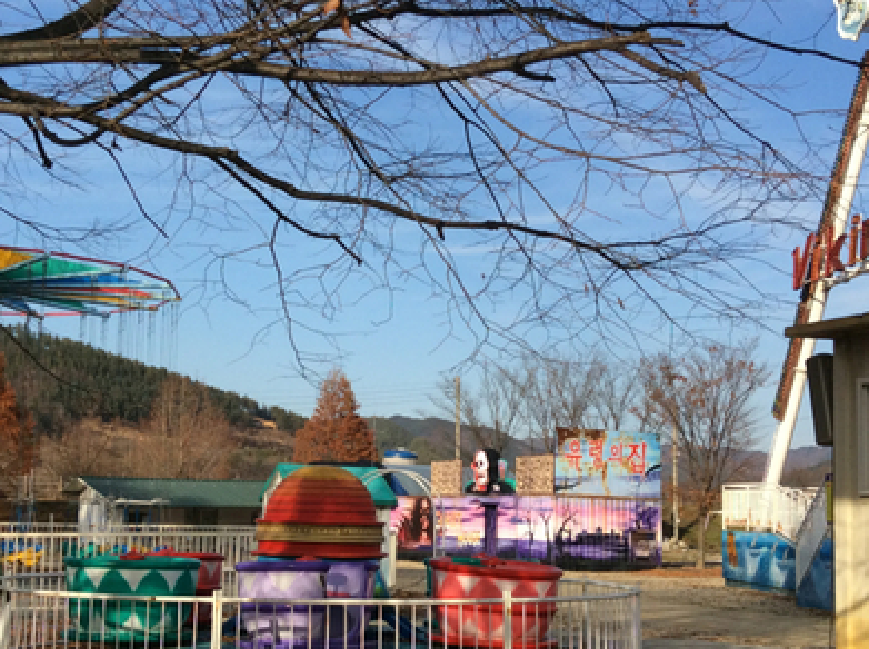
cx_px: 386
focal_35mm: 59
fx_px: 1479
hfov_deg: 32.7
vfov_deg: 24.7
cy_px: 358
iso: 32
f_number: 2.4
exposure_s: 1/1167
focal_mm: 3.3
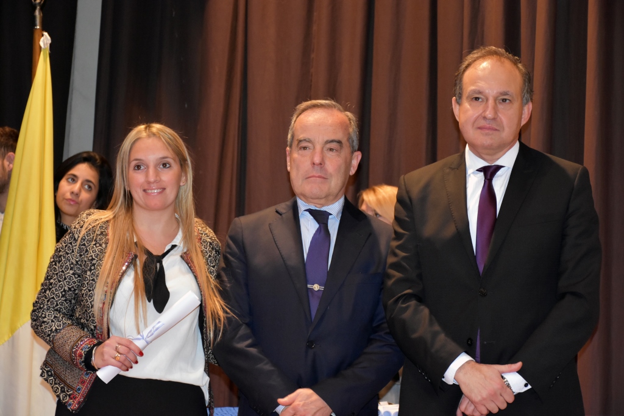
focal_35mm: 90
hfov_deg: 22.6
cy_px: 208
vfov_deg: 15.2
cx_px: 312
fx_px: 1560
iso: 2800
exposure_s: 1/60
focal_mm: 60
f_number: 5
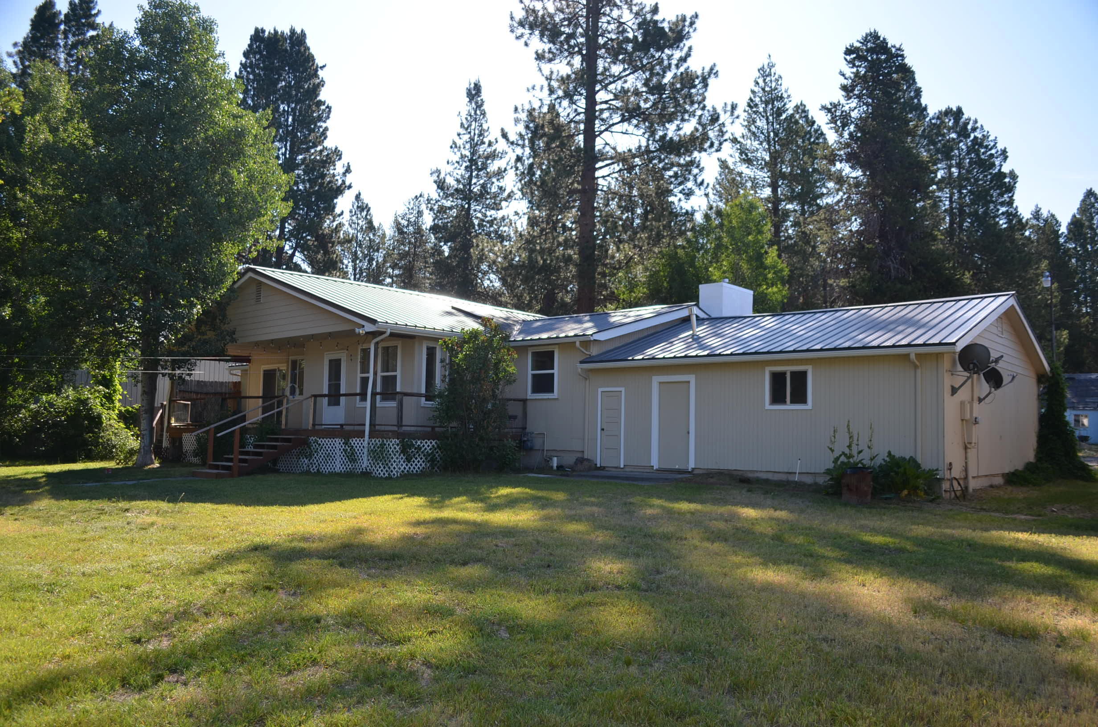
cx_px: 549
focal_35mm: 27
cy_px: 364
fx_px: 822
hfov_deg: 67.5
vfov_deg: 47.7
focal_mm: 18
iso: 100
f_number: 3.5
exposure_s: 1/200
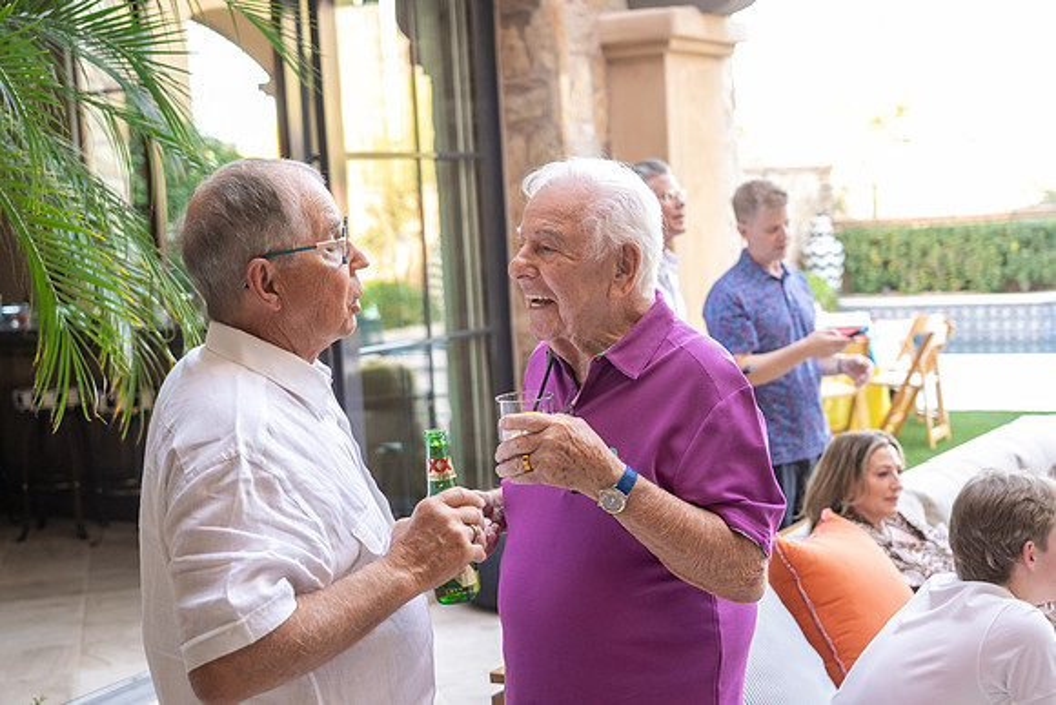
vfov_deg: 27.0
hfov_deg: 39.6
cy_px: 352
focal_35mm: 50
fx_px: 1467
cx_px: 528
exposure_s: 1/200
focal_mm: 50
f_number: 4
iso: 1250
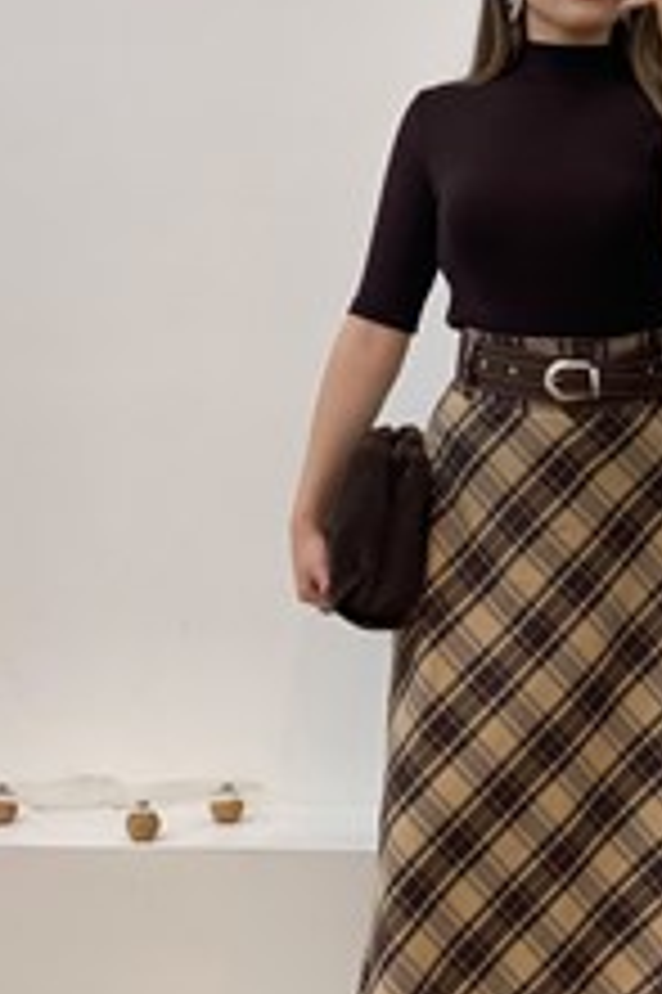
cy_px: 506
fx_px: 2790
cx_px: 540
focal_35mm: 101
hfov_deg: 13.5
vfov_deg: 20.2
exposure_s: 1/100
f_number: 2
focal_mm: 6
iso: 64
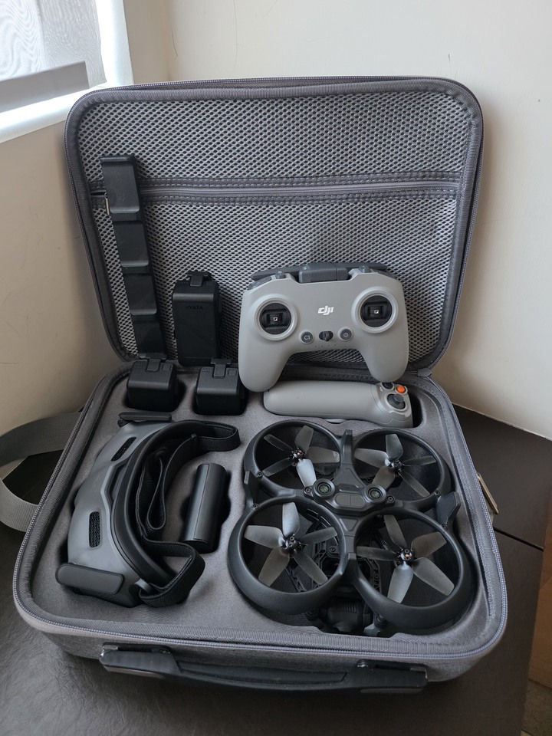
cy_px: 368
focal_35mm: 23
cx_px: 276
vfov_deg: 73.9
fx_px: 489
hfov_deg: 58.9
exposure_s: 1/120
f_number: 1.7
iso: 1000
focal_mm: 6.3
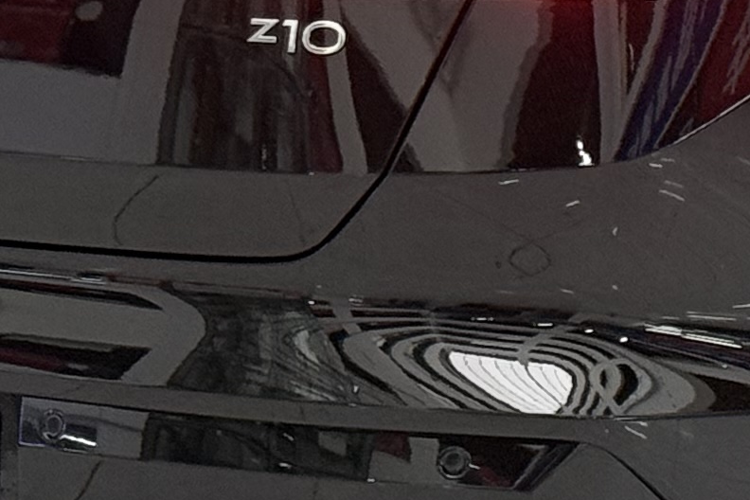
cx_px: 773
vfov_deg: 5.3
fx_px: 5291
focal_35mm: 254
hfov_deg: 8.1
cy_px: -314
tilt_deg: -3.1
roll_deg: +0.0
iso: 250
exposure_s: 1/37
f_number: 1.78
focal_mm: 6.76
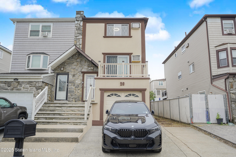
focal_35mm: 26
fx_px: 170
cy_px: 78
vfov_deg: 49.6
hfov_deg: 69.4
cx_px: 118
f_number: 5
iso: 100
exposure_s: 1/50
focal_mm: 26
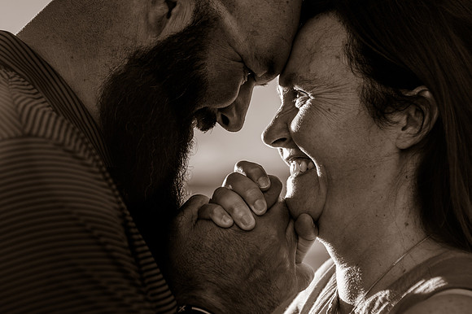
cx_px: 216
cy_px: 142
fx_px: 1511
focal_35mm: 115
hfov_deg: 17.7
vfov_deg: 11.9
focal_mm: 85
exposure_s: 1/320
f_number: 4
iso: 200
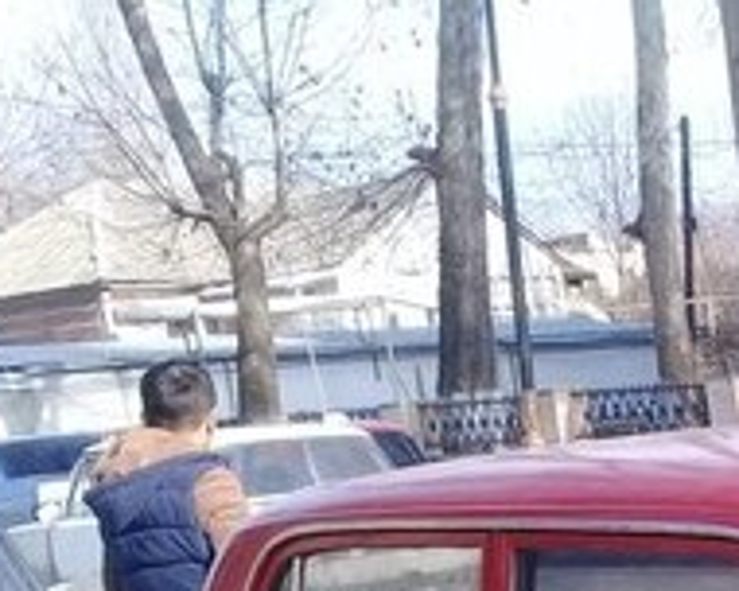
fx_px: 2297
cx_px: 1105
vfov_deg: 13.6
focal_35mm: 105
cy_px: 958
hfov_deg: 16.6
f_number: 2.2
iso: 50
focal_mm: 3.3
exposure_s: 1/300
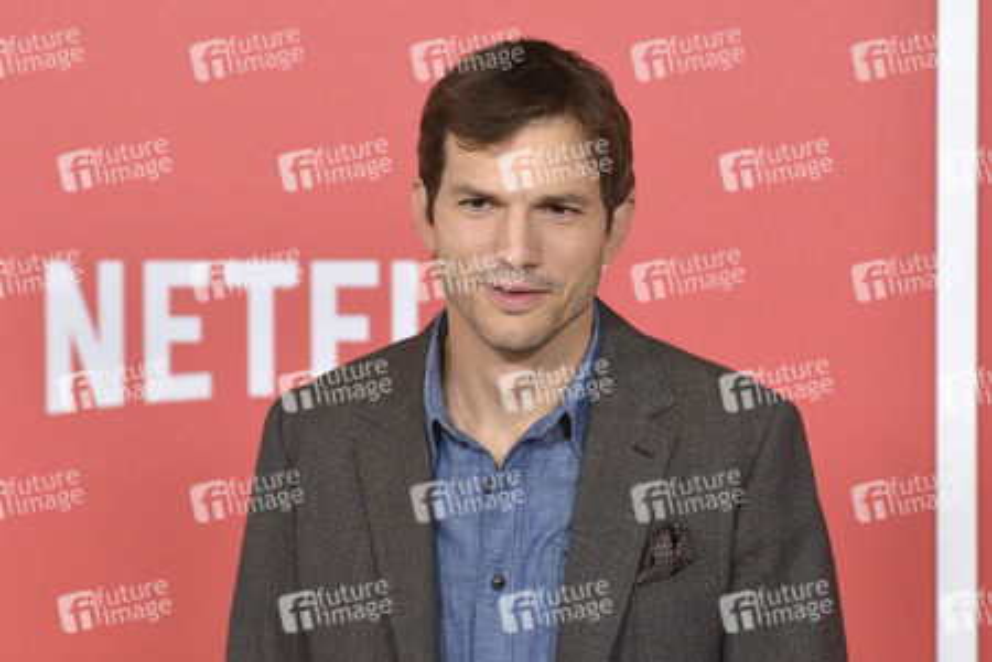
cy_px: 331
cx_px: 496
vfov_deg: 13.0
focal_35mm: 105
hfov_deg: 19.5
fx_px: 2893
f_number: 6.3
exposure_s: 1/320
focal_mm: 105
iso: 1600
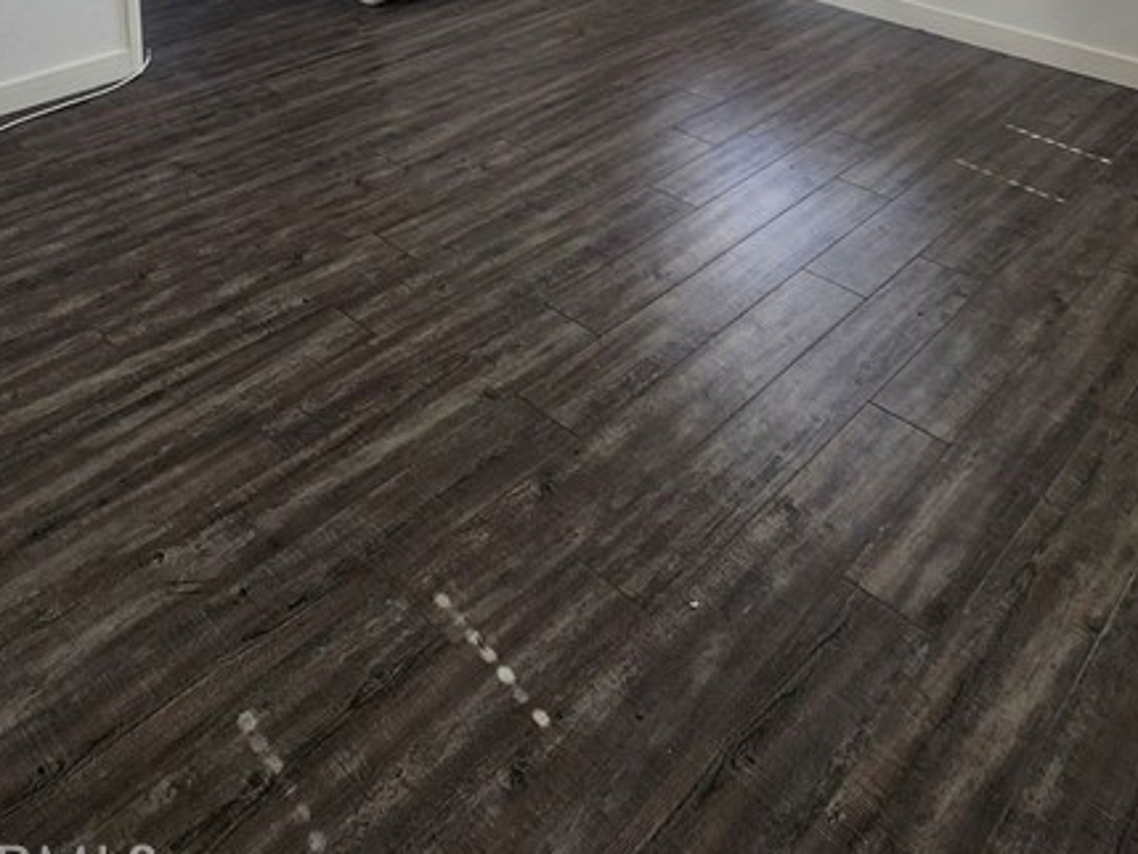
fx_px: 1019
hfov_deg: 57.6
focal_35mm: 31
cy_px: -111
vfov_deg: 37.2
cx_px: 430
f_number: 2.2
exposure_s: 1/60
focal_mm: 2.2
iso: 50
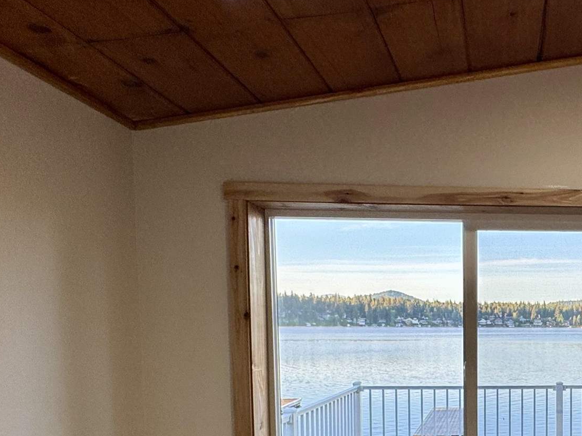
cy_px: 380
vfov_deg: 35.0
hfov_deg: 42.4
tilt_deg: -5.6
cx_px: 560
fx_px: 656
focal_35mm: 39
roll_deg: -0.6
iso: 50
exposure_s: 1/120
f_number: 2.2
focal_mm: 2.22
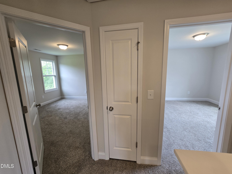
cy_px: 87
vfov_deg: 89.9
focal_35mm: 13
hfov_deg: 106.2
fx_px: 87
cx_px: 116
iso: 80
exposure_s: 1/60
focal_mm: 2.2
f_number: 2.2
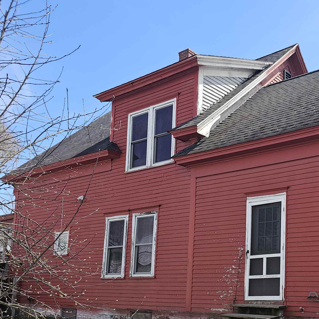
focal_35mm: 39
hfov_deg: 39.3
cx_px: 296
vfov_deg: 42.1
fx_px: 407
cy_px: 222
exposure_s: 1/296
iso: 10
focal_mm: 6.3
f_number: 1.7
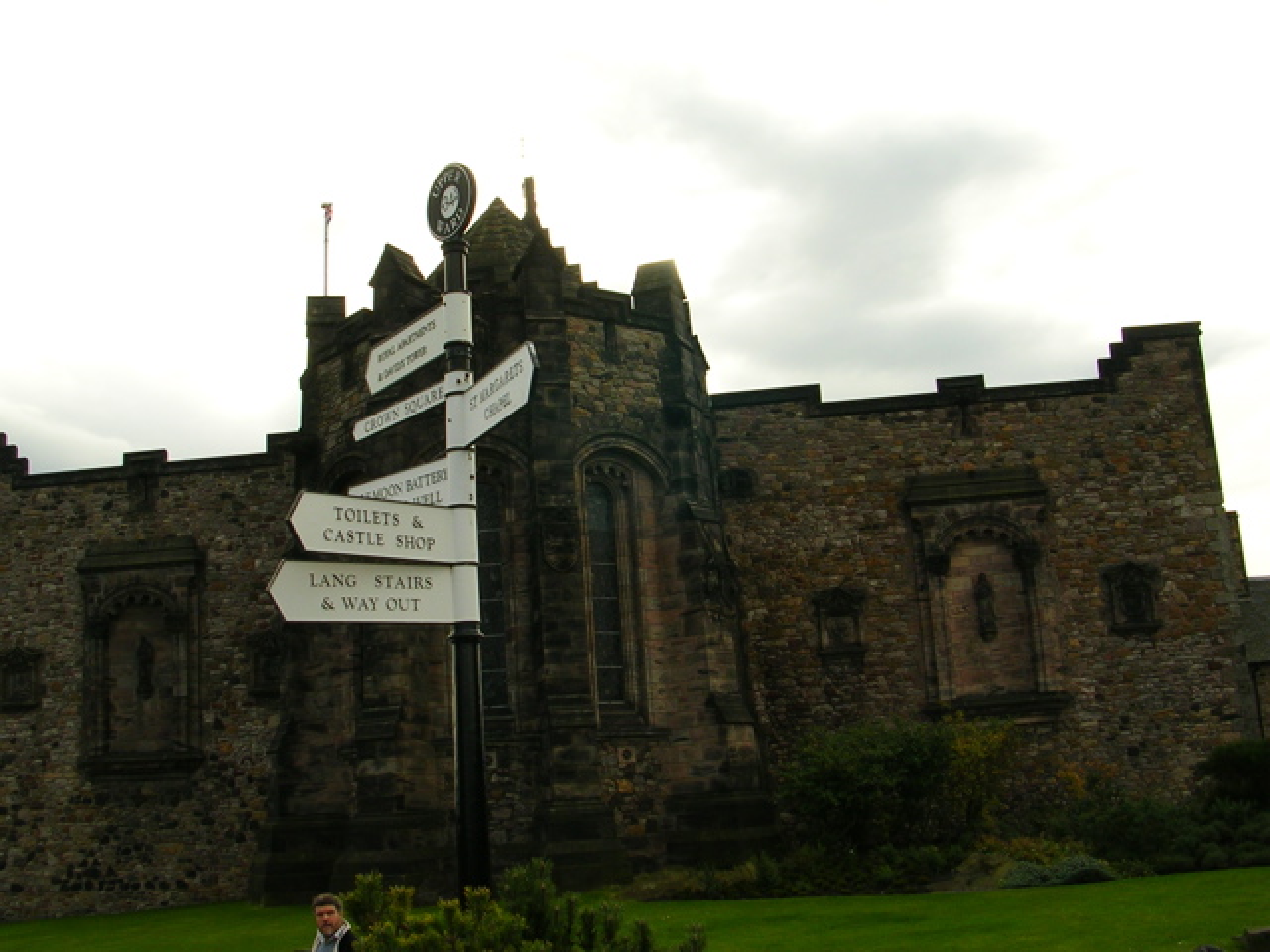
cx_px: 635
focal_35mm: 38
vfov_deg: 37.7
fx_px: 1394
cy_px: 476
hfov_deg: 49.0
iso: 50
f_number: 5.6
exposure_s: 1/147
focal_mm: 5.8
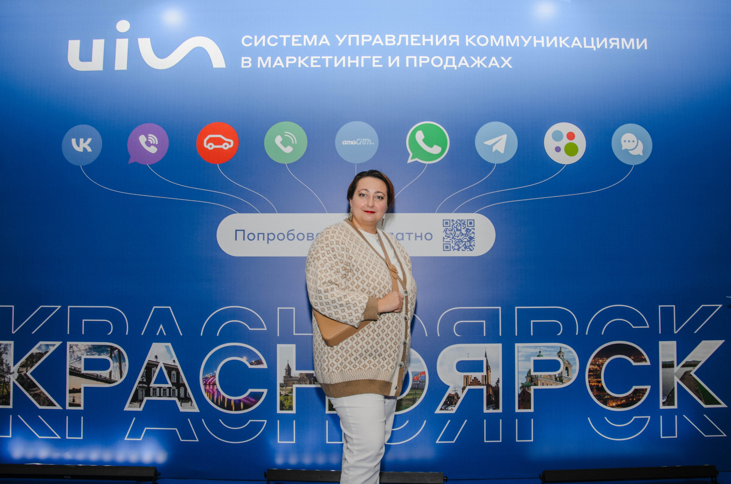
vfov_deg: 42.1
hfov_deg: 60.3
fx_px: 629
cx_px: 366
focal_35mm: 31
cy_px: 240
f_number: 3.5
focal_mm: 18
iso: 320
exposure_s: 1/125
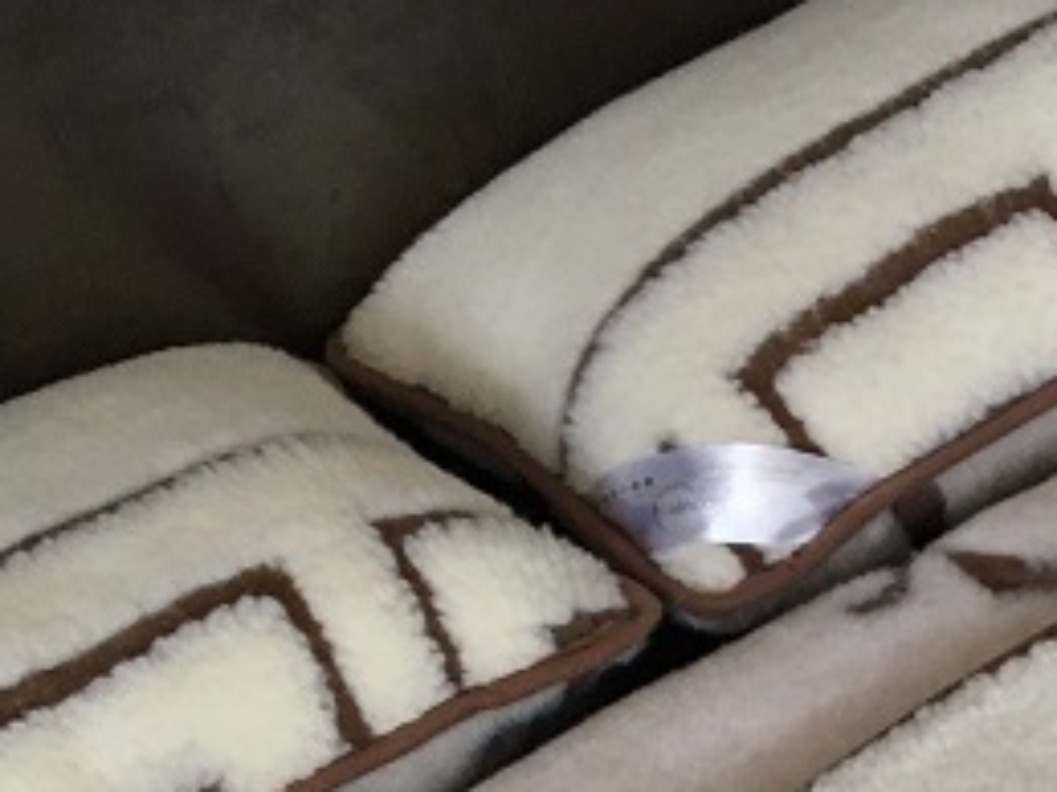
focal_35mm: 112
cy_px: 1221
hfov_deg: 17.0
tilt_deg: -46.5
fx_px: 3418
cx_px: 1167
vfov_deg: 12.5
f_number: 2.2
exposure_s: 1/33
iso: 125
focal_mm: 4.15
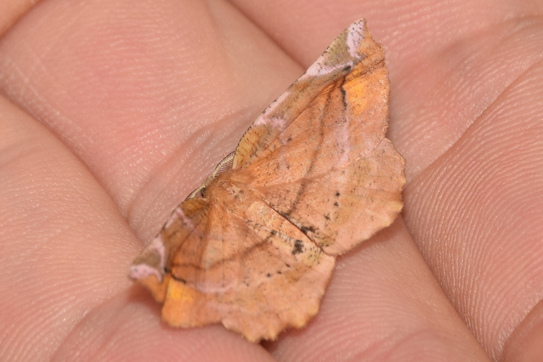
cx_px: 272
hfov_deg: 9.8
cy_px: 181
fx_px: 3167
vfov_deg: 6.5
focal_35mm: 210
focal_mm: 140
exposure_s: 1/160
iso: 100
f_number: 13
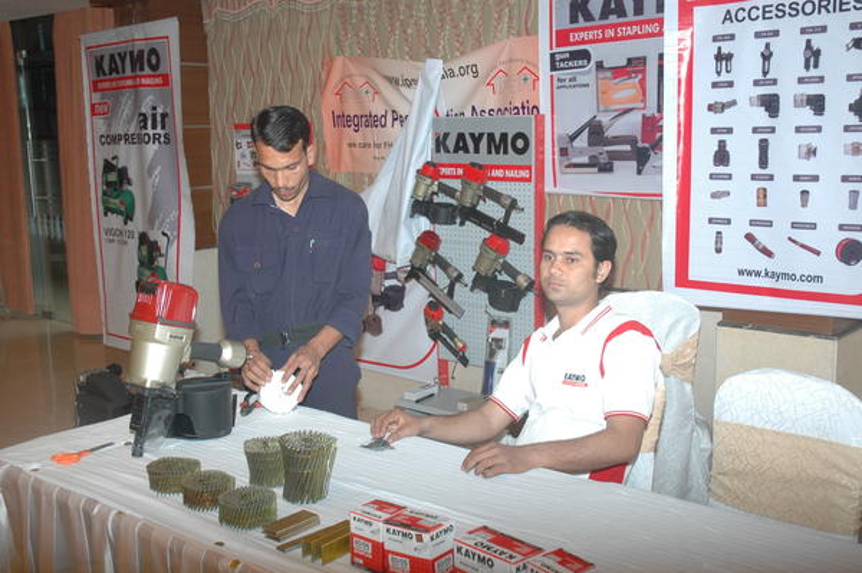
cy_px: 286
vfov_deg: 33.0
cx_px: 431
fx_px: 969
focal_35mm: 40
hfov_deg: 48.0
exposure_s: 1/60
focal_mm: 27
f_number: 4.5
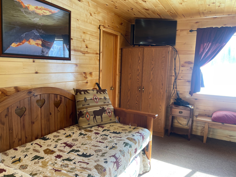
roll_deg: -2.3
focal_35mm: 26
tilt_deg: -8.2
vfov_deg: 53.1
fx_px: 177
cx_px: 118
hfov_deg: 67.3
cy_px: 88
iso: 80
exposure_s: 1/120
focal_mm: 5.1
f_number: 1.6
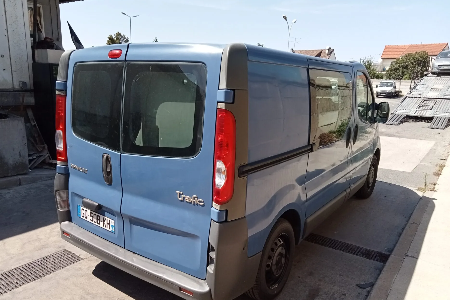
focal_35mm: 30
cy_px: 159
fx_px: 375
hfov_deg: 61.9
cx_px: 224
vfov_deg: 43.6
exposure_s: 1/710
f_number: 2.2
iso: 100
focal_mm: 3.46
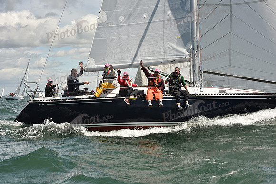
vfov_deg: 19.5
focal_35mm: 70
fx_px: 537
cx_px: 138
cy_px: 92
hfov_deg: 28.8
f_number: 10
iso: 320
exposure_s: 1/800
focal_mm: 70
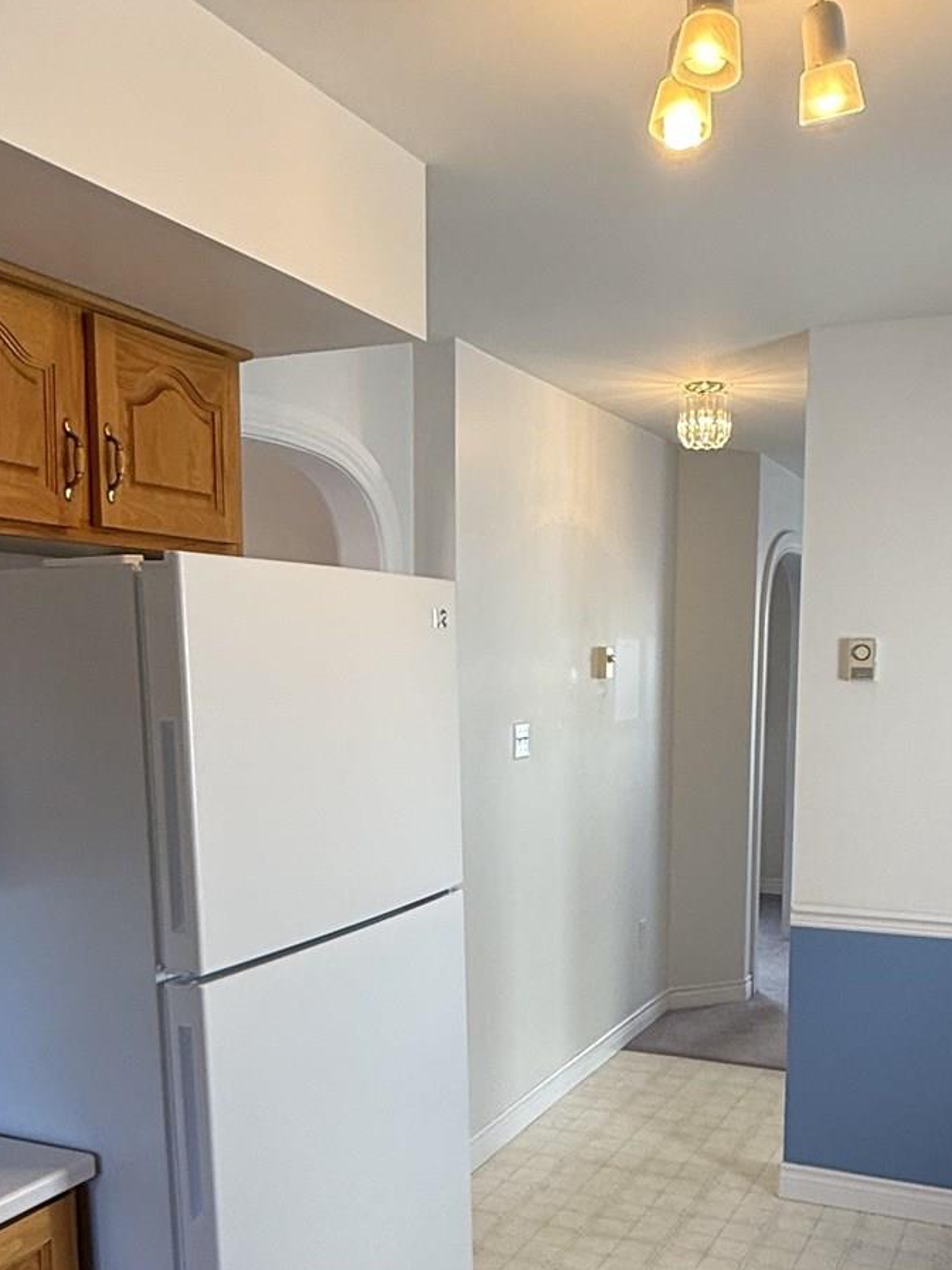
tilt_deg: -6.0
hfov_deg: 39.6
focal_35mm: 36
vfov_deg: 50.4
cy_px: 853
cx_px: 530
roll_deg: -1.6
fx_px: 1320
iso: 100
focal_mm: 2.22
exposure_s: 1/120
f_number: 2.2
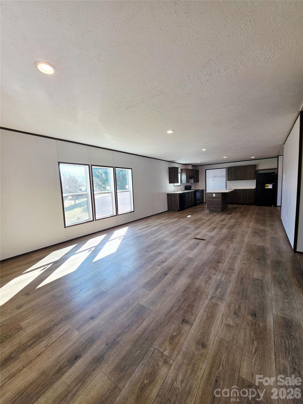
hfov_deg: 89.9
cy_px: 202
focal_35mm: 13
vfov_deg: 106.2
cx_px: 152
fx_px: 152
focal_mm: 2.2
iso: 32
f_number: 1.9
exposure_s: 1/120
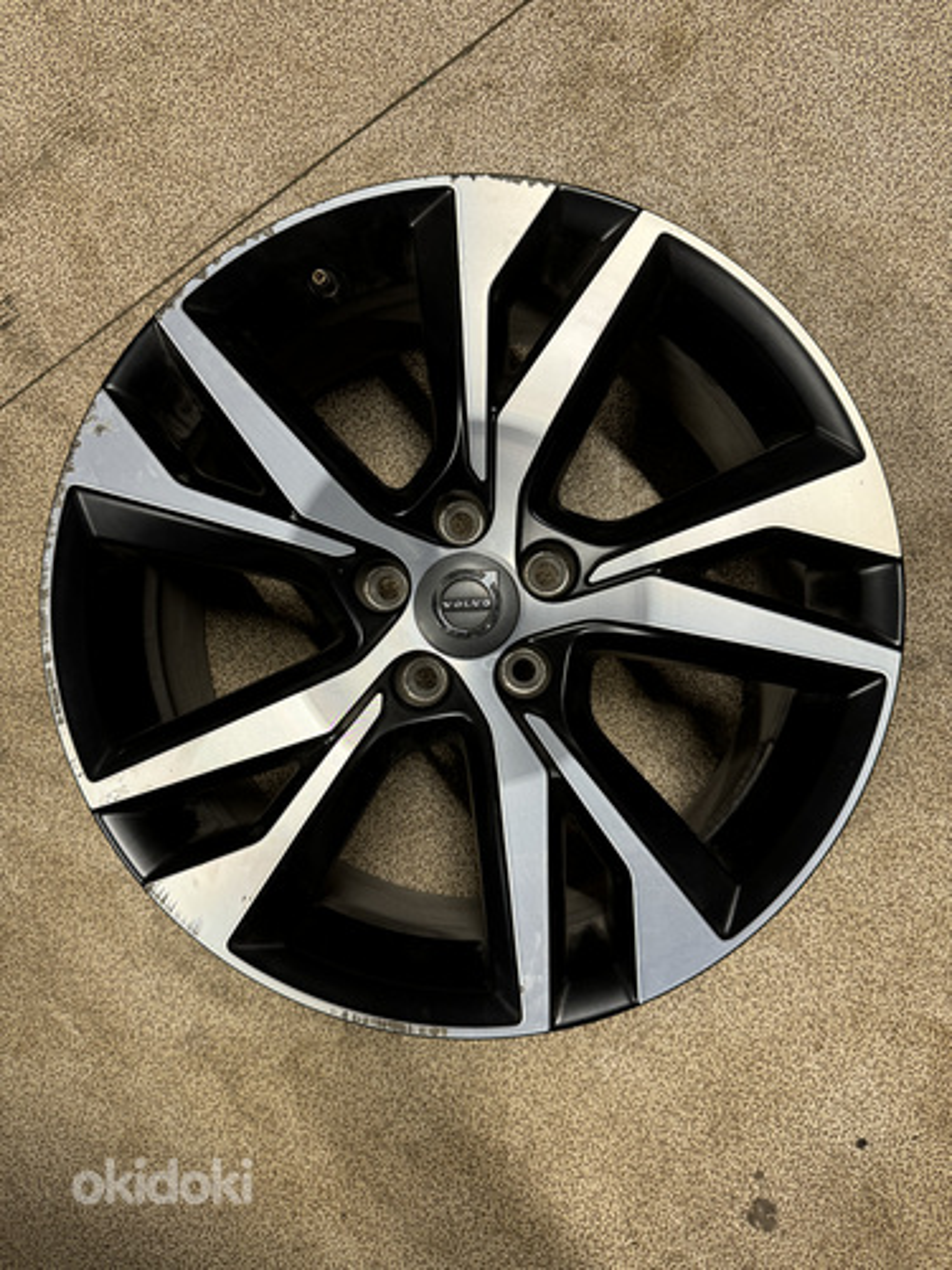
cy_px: 635
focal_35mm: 24
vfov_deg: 71.6
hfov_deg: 56.8
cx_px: 476
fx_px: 880
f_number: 1.78
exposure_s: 1/50
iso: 125
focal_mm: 6.76
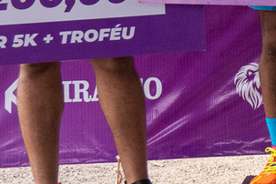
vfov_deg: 7.8
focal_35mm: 174
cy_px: -88
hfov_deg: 10.9
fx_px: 1334
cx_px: 520
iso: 2000
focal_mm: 22
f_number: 2.8
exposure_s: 1/3400
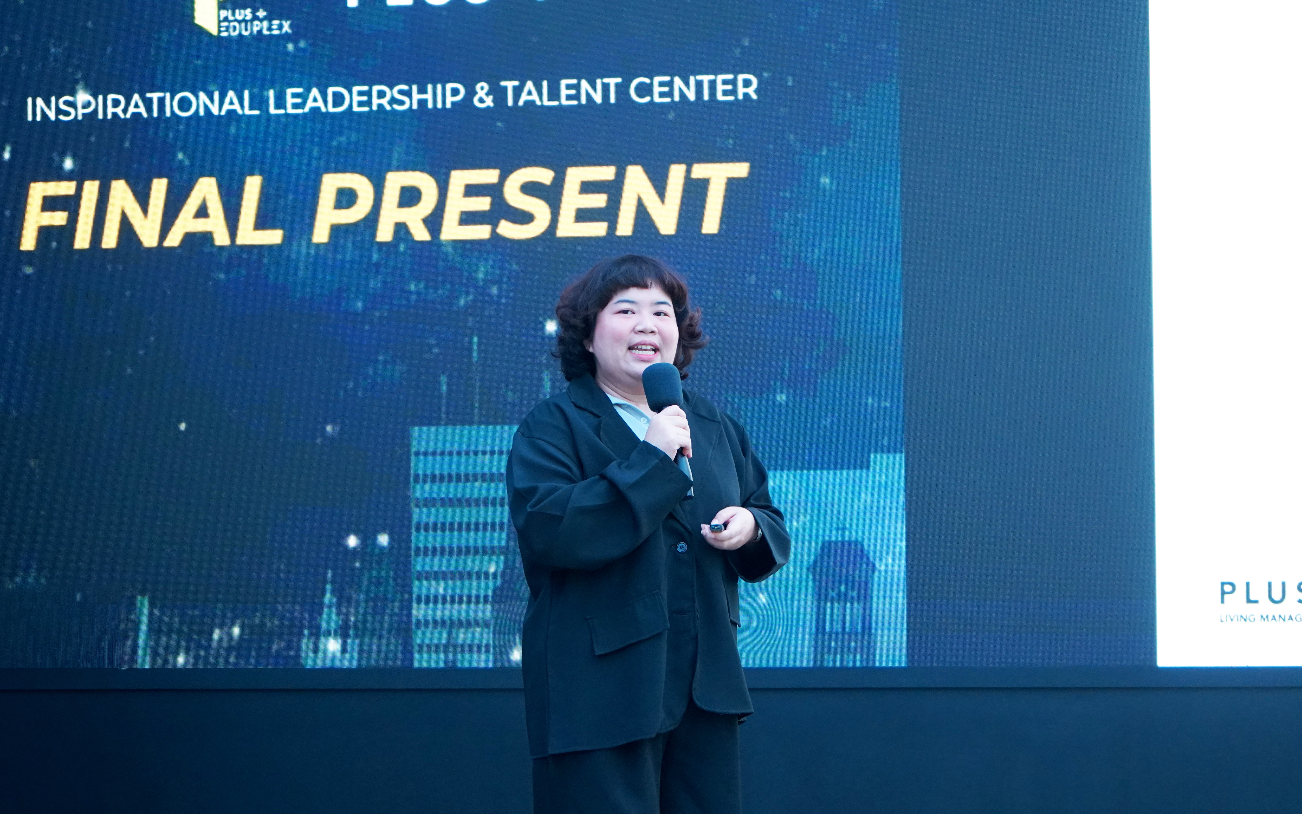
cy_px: 459
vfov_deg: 16.7
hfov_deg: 26.5
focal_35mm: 78
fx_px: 2768
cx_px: 669
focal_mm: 69
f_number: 5.6
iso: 3200
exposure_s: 1/160
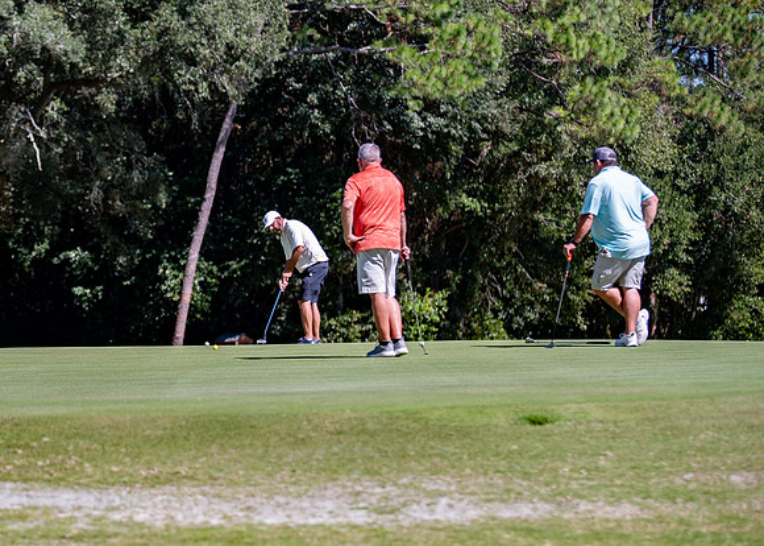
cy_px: 260
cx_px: 125
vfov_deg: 8.7
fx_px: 3584
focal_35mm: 165
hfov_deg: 12.1
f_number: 2.8
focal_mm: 100
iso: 100
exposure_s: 1/1600
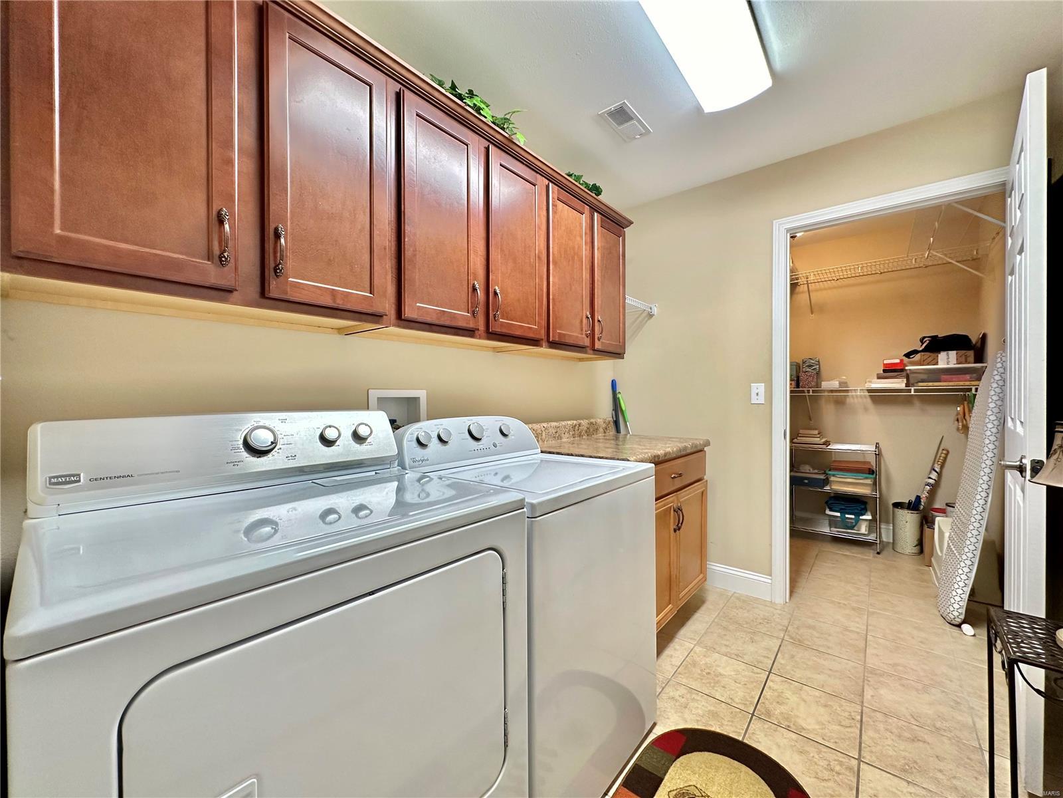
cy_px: 399
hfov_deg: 102.1
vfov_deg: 85.7
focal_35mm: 14
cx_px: 532
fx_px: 430
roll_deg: -0.1
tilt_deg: +0.3
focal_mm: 2.22
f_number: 2.2
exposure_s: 1/60
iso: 200
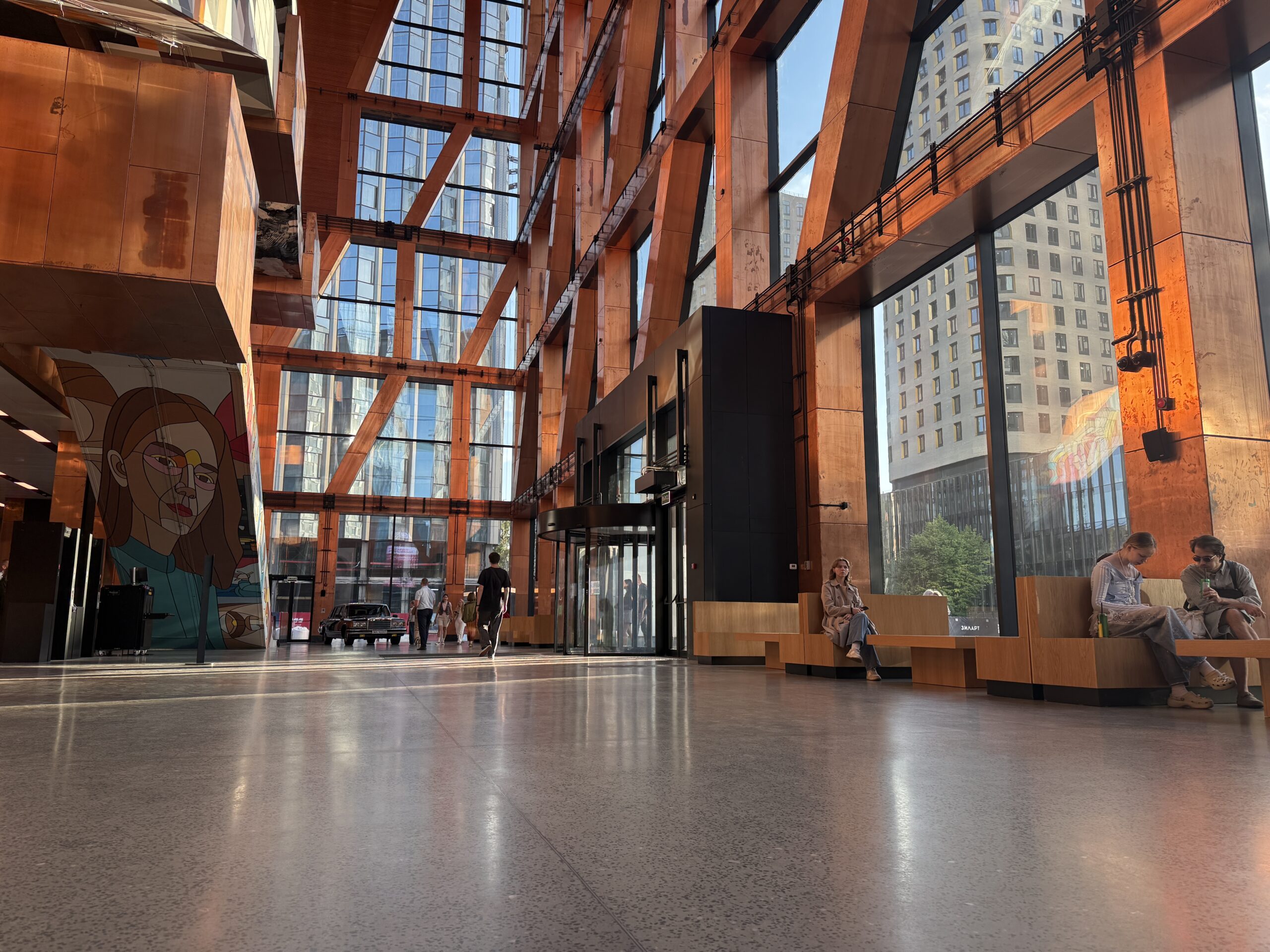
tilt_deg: +9.9
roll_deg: -0.3
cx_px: 635
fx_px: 881
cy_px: 476
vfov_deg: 56.8
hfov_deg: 71.6
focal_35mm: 24
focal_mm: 6.76
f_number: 1.78
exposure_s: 1/339
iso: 100
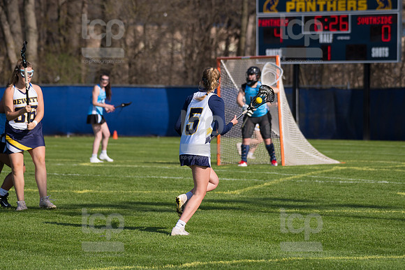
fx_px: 2363
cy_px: 135
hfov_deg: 9.8
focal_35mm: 210
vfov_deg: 6.5
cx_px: 202
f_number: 5.6
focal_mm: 210
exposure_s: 1/2000
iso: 320
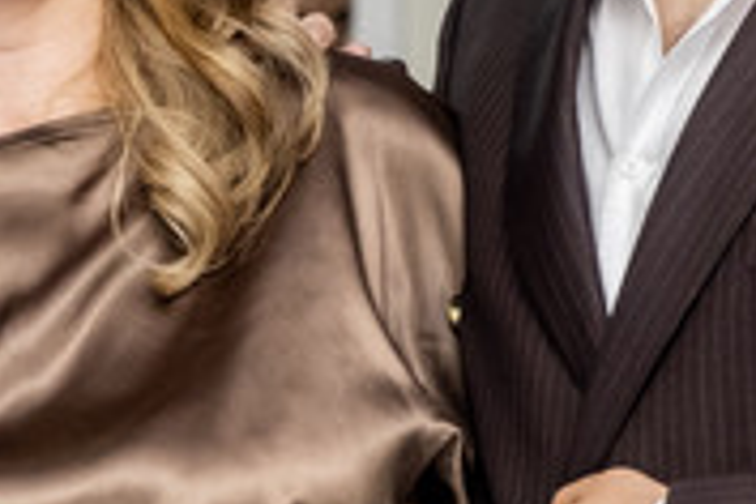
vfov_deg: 5.3
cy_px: 139
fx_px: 5397
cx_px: -38
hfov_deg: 8.0
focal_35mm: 257
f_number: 2.8
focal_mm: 47
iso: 1250
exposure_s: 1/160
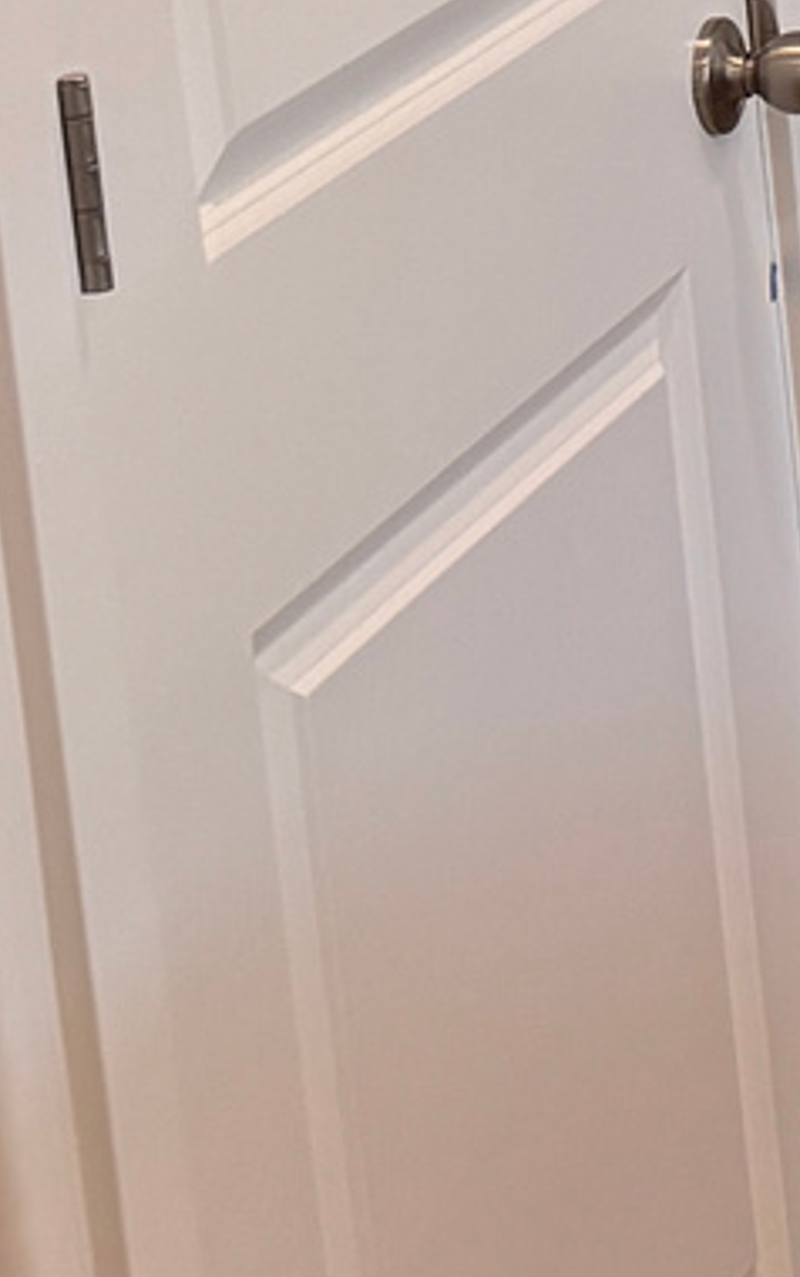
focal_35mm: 137
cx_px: 3271
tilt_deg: -10.2
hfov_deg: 7.1
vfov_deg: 14.6
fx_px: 4772
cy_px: -397
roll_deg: +1.0
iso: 80
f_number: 1.78
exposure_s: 1/120
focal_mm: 6.76
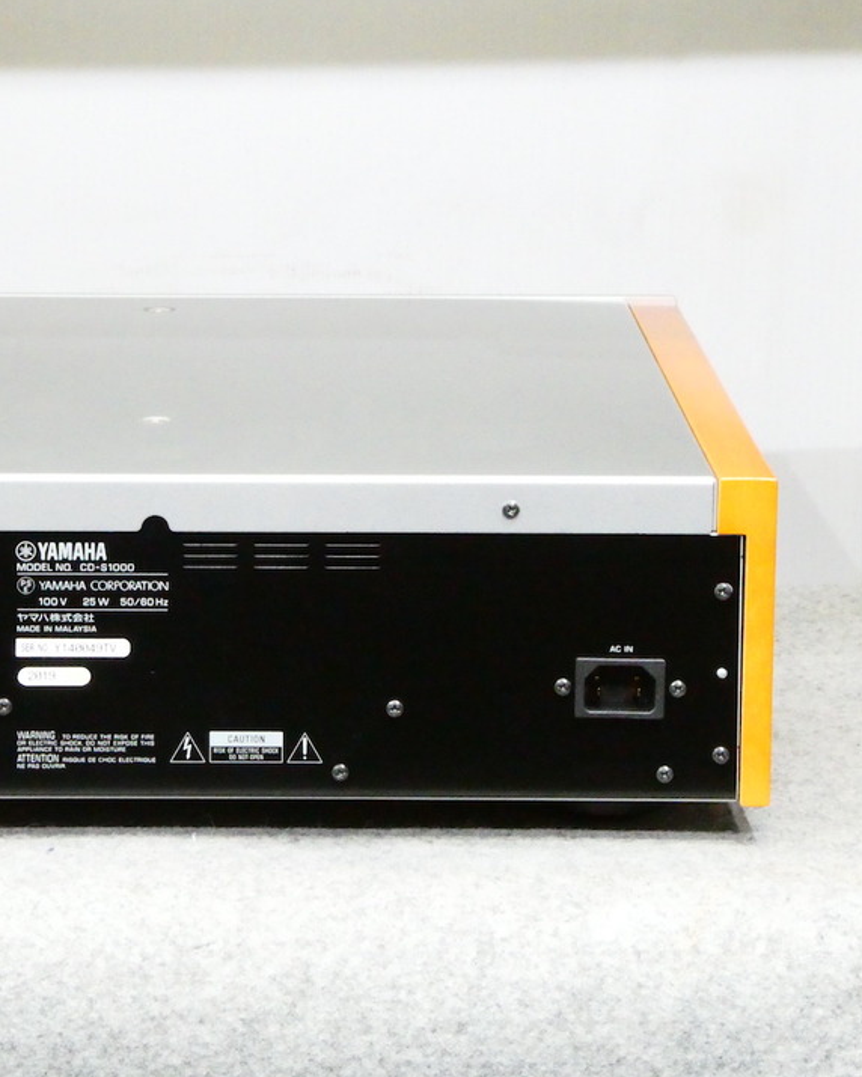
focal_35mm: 177
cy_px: 536
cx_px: 143
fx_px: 5645
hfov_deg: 8.7
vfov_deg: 10.9
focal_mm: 24.2
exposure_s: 1/20
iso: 1600
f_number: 6.3
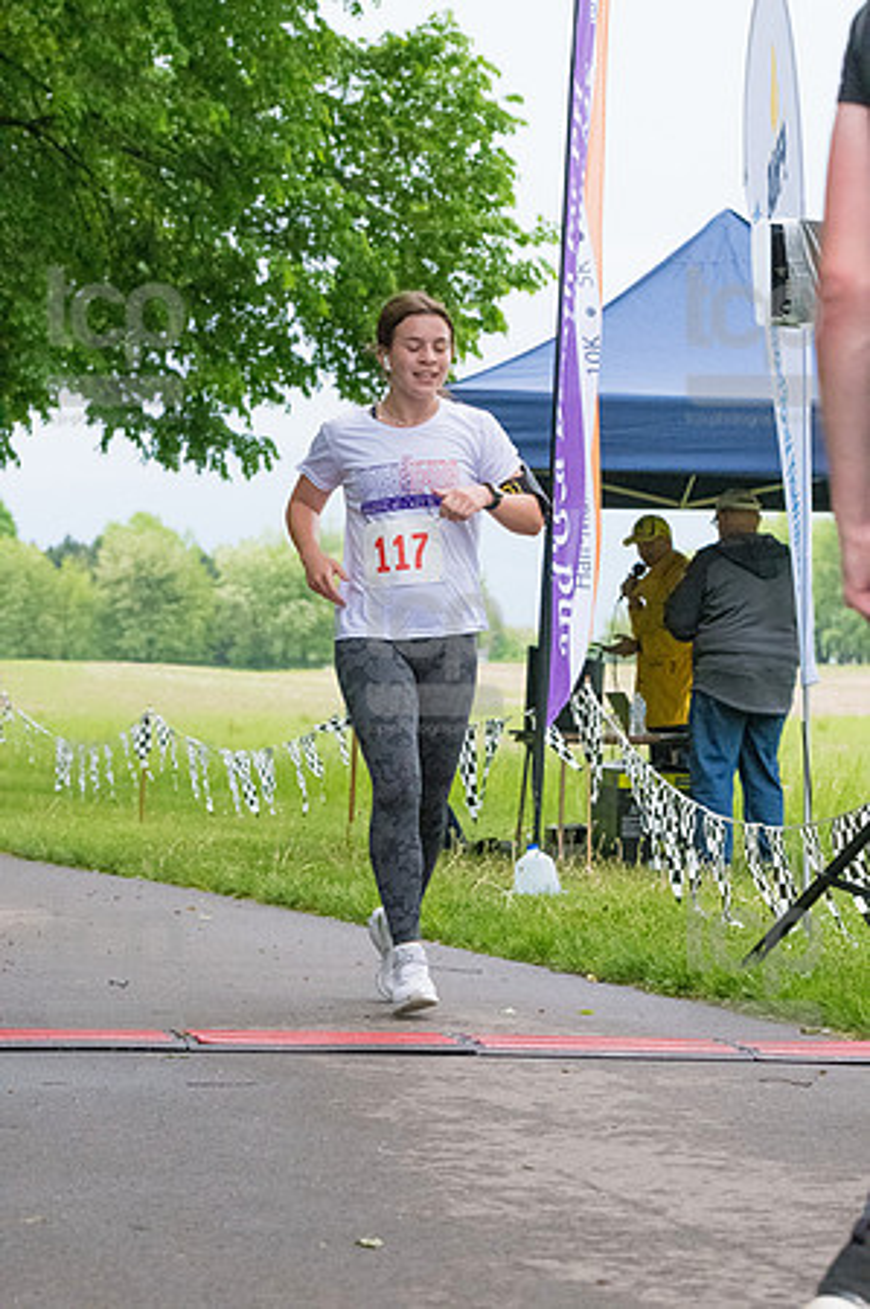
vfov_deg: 17.1
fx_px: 4360
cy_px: 654
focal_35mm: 120
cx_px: 435
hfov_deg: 11.4
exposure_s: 1/1250
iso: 6400
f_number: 5.6
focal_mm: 80
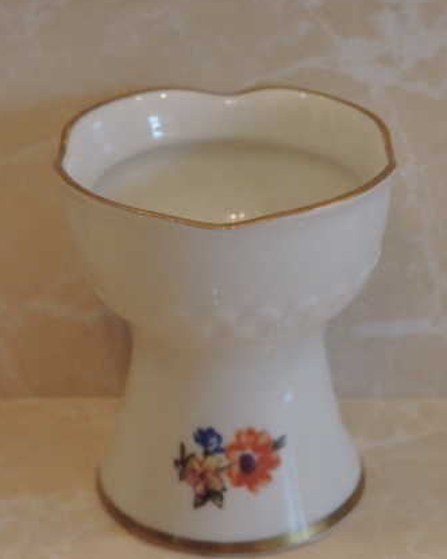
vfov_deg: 20.2
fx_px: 1572
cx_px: 223
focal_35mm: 95
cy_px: 284
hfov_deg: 16.2
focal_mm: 16
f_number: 4.1
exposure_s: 1/40
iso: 400
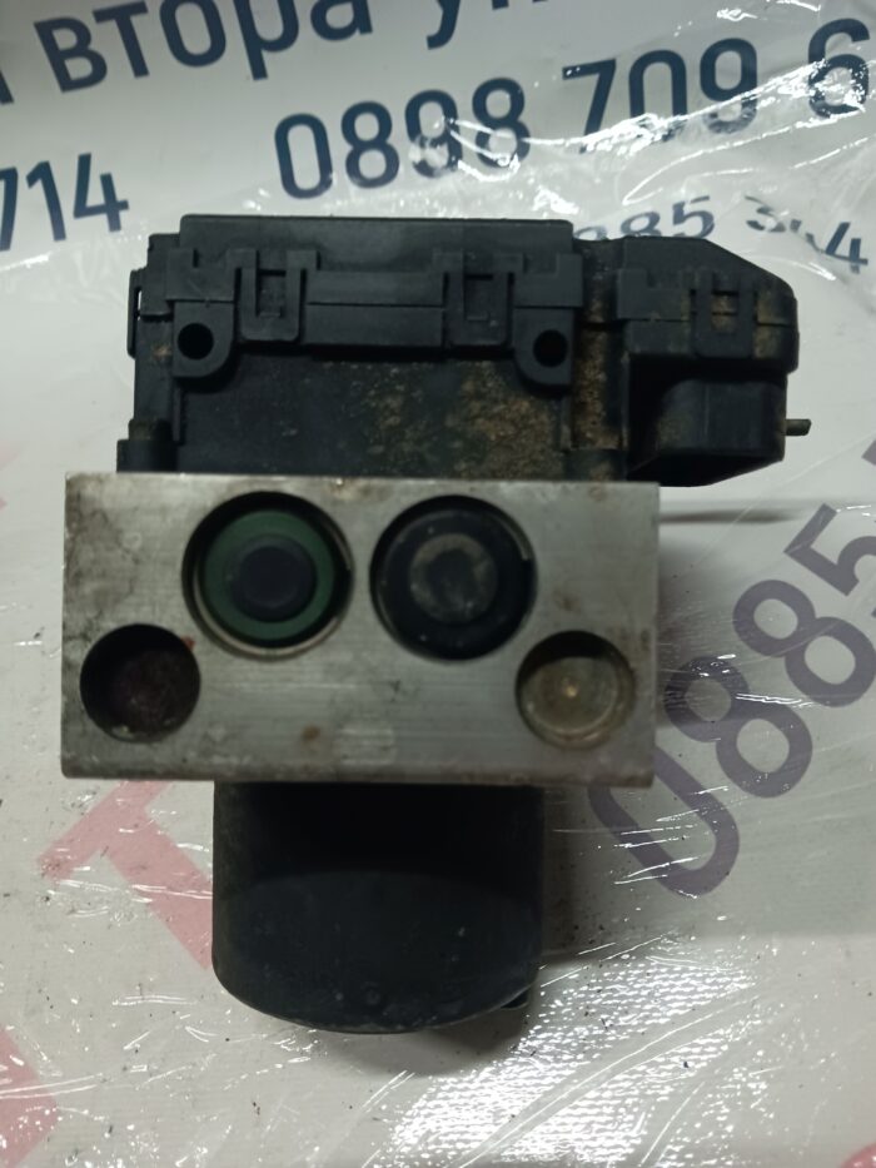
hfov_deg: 51.4
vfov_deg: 65.3
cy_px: 584
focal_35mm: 27
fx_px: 911
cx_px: 438
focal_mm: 4
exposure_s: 1/25
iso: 250
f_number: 1.8
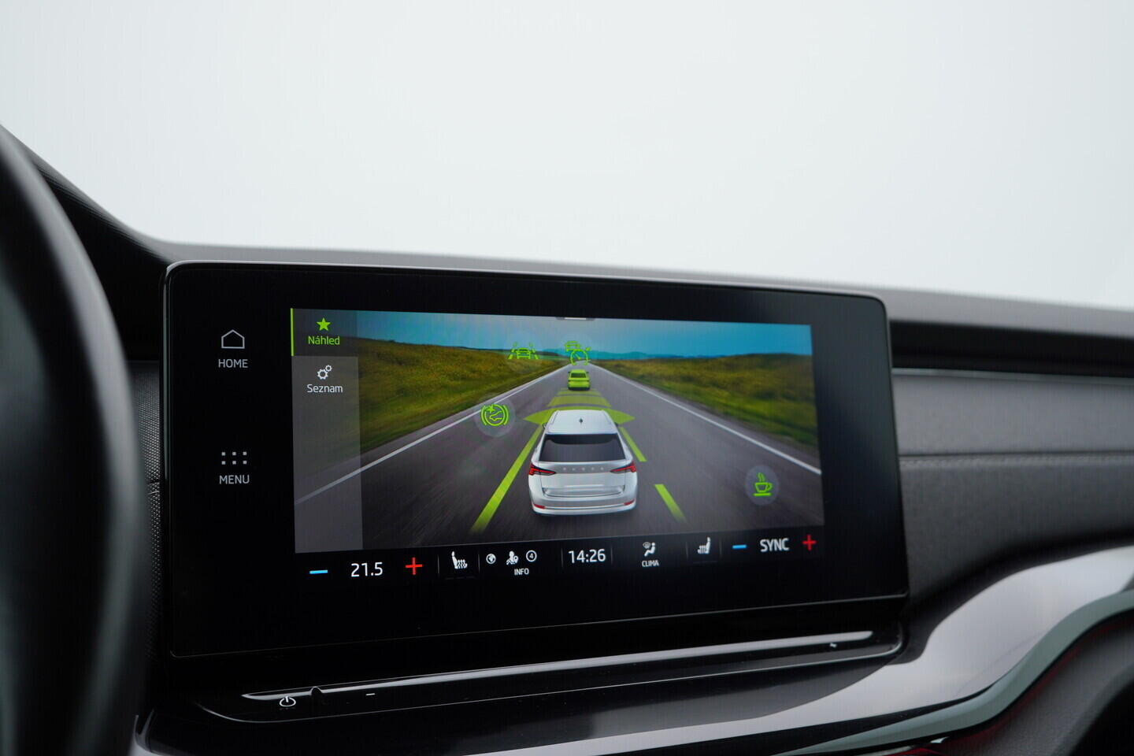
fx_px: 1134
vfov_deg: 36.9
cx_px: 567
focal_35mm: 36
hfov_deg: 53.1
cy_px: 378
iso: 125
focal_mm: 24
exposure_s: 1/60
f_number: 4
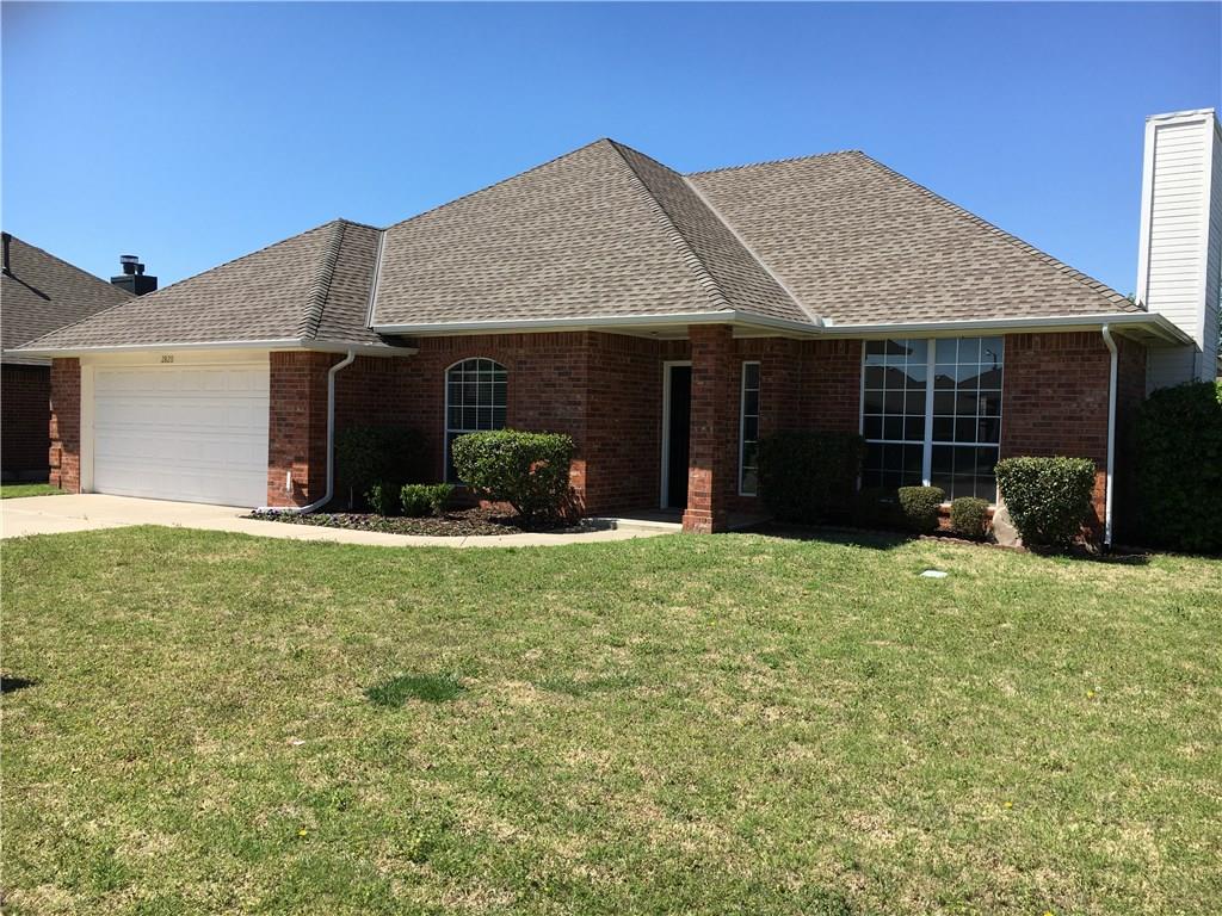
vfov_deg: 48.2
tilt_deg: -2.8
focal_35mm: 29
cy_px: 458
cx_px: 611
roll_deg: -1.0
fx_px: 1024
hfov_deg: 61.7
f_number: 2.2
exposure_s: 1/1399
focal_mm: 4.15
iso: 25
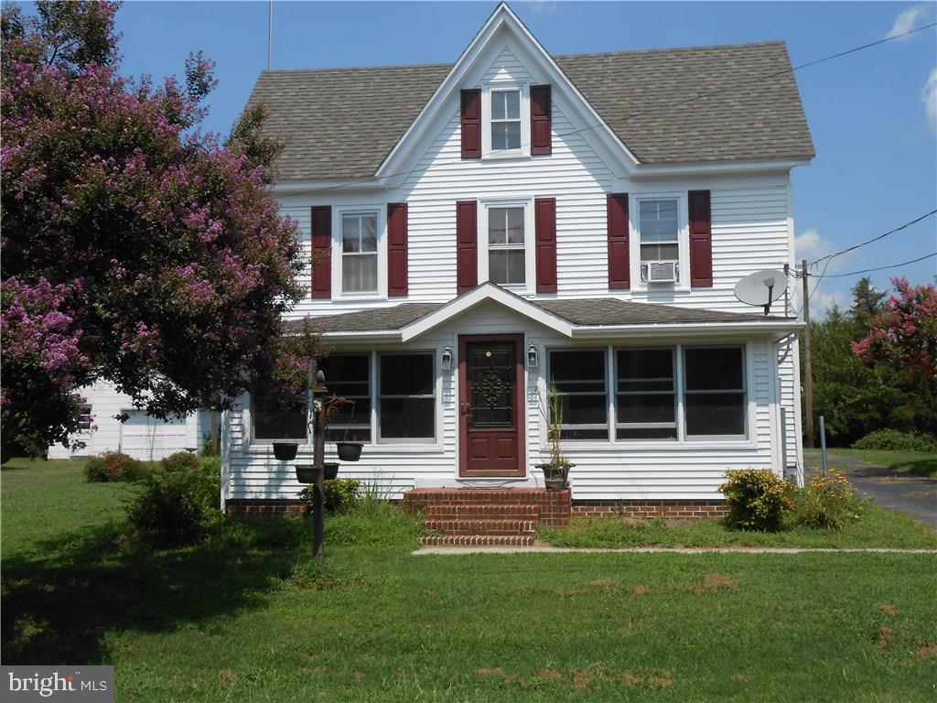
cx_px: 468
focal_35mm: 38
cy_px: 352
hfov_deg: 49.0
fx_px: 1029
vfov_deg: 37.7
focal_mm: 6.8
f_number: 4.2
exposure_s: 1/1000
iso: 80
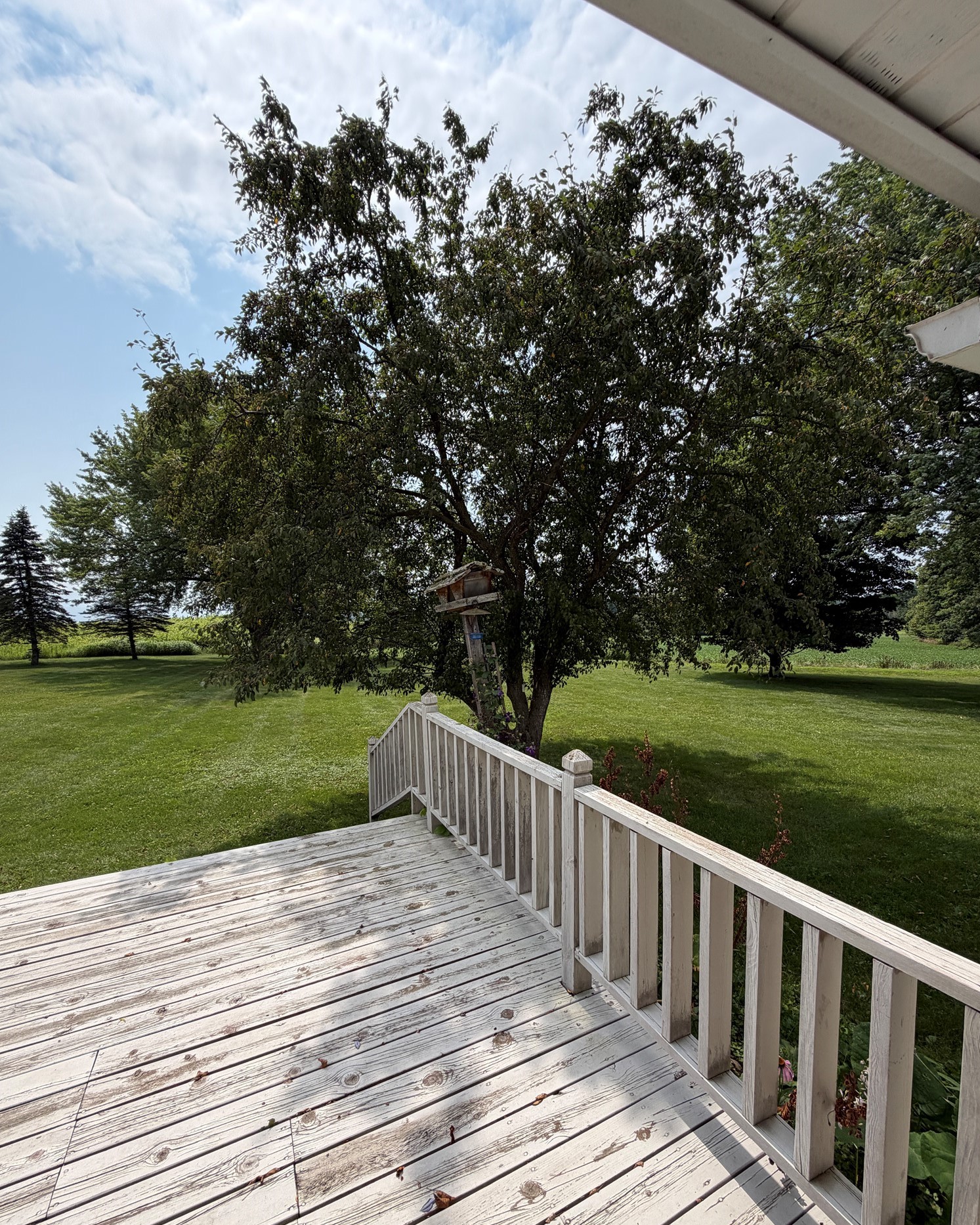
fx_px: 544
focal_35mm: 15
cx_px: 494
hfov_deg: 84.0
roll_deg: +2.2
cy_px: 651
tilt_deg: -3.3
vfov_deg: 96.7
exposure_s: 1/1534
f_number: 2.2
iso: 32
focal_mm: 2.22
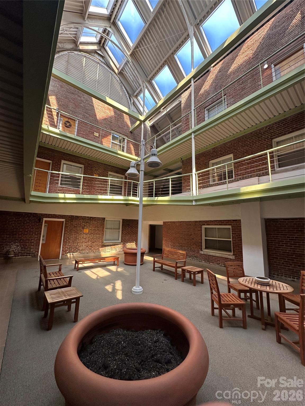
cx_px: 152
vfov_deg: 102.1
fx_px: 164
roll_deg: -2.6
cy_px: 203
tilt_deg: +7.4
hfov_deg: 85.7
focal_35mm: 14
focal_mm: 2.22
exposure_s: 1/99
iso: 125
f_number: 2.2
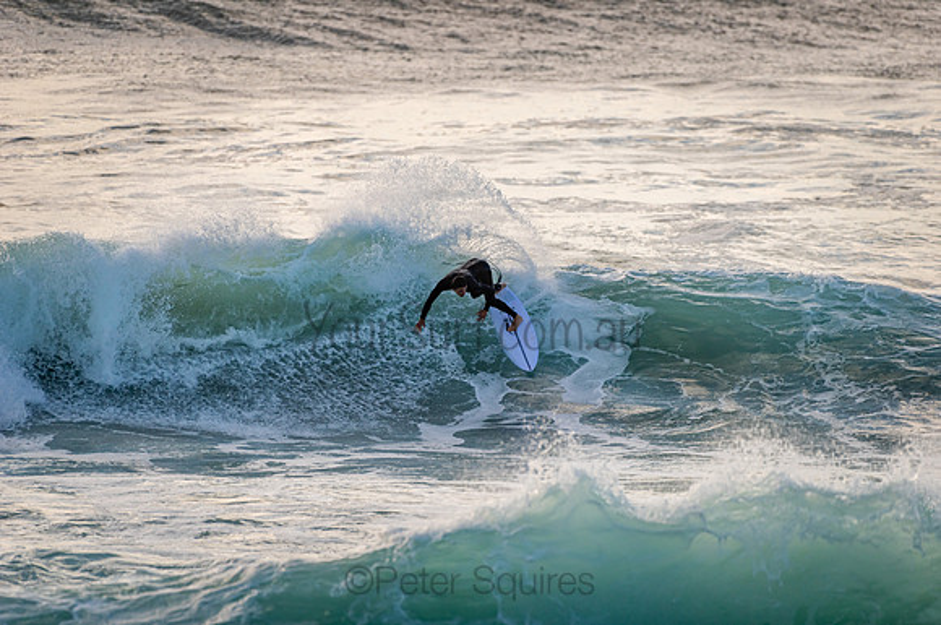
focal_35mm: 501
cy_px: 312
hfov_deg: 4.1
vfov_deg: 2.7
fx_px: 13071
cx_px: 470
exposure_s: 1/2000
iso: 250
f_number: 5.6
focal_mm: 500
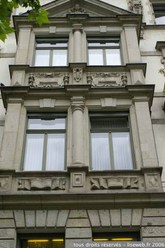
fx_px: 413
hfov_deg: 22.6
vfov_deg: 33.4
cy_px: 124
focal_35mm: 60
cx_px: 82
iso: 100
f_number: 8
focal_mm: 40
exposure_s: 1/160
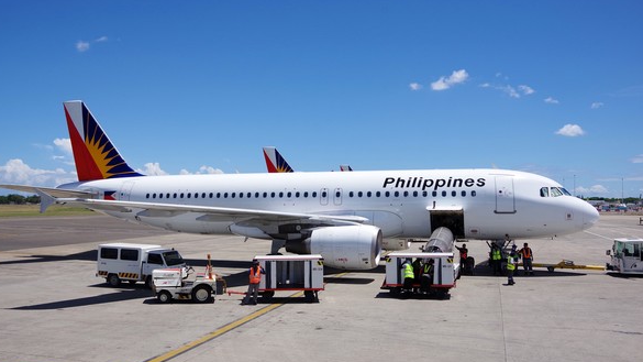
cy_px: 172
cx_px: 314
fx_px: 494
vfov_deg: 40.2
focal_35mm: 29
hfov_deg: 66.1
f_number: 8
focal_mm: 18
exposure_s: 1/640
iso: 200
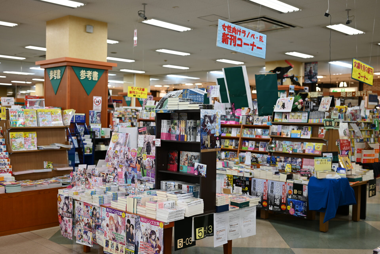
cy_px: 127
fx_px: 422
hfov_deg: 48.4
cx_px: 190
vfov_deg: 33.4
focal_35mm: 40
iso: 100
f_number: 3.2
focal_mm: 40
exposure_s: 1/50
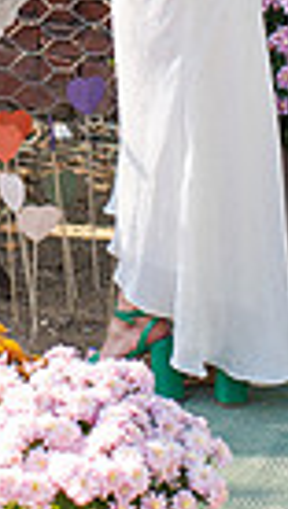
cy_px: -118
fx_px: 2421
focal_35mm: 179
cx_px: -26
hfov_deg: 6.8
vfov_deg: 11.7
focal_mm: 35
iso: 560
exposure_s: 1/1000
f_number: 3.5
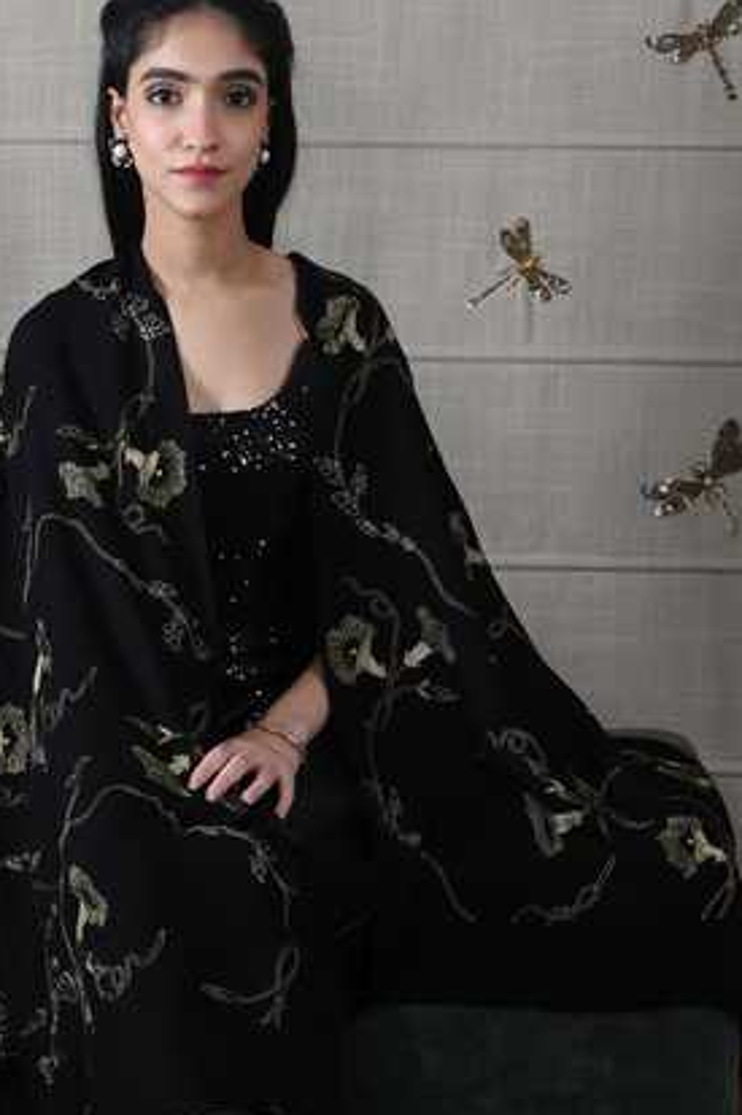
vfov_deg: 18.9
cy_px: 620
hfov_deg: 12.7
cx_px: 289
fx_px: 3342
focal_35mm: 108
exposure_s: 1/100
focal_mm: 85
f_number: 18
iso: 160
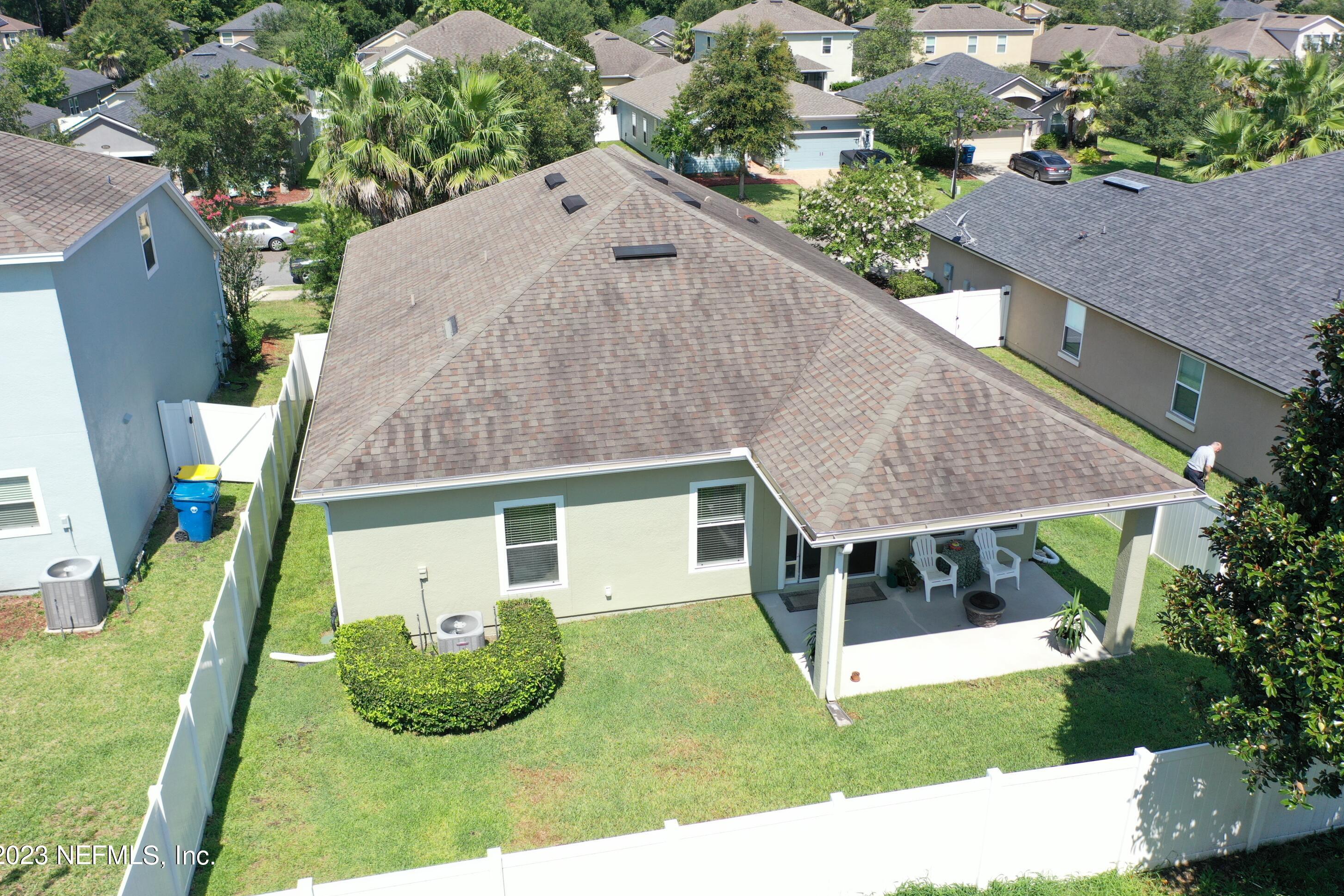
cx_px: 665
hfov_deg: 63.7
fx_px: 1083
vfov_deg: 45.0
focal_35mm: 29
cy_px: 434
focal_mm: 10.26
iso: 100
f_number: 3.2
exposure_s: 1/50
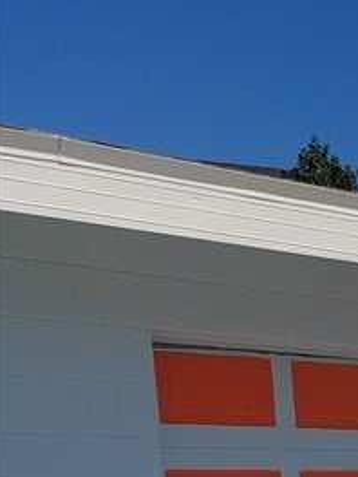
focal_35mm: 93
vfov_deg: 19.1
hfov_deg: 13.8
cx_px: 689
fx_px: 1282
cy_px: 661
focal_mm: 5.23
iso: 25
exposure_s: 1/3049
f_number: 1.8
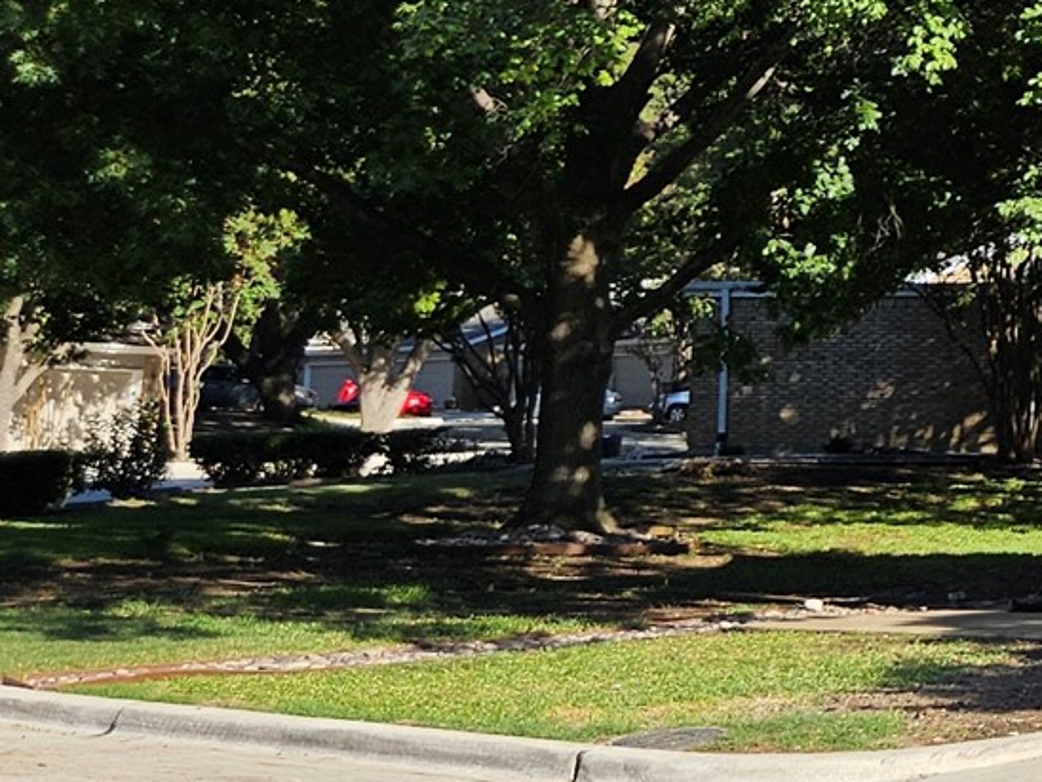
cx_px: 1552
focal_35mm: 86
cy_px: 91
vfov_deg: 16.9
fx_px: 2589
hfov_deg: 19.8
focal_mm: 5.4
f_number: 1.8
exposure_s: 1/1262
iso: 25
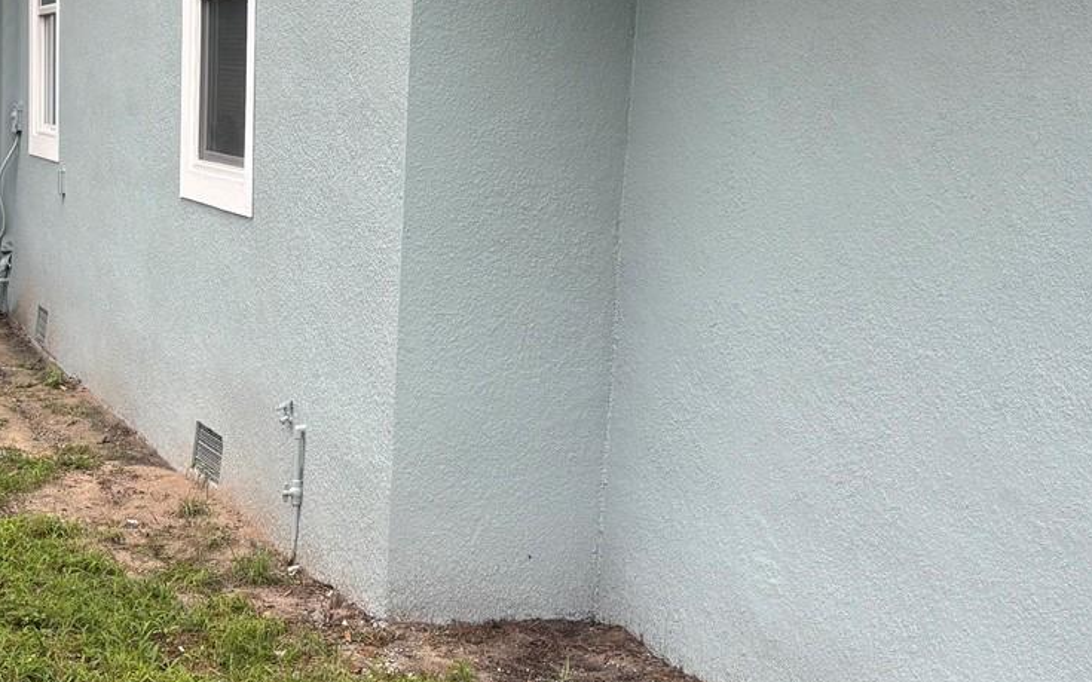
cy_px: 193
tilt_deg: -1.9
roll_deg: -3.1
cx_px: 398
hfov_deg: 33.8
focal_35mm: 60
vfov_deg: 21.5
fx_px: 1785
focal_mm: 5.96
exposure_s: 1/396
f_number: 1.6
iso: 50
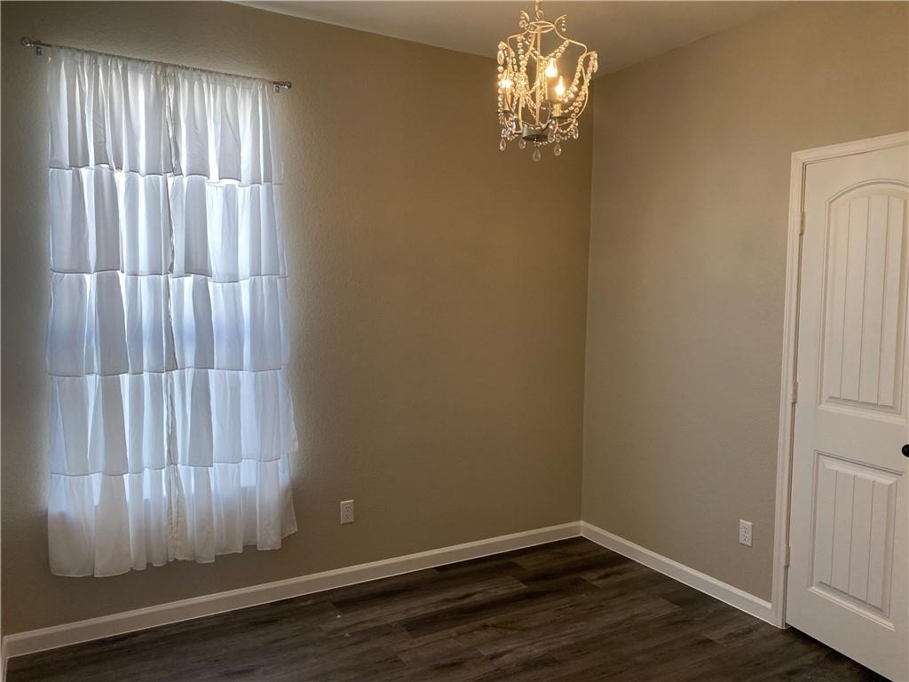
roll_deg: -0.4
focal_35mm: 26
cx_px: 454
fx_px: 683
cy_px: 341
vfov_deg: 53.1
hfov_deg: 67.3
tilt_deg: -4.7
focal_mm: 4.25
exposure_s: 1/120
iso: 125
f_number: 1.8
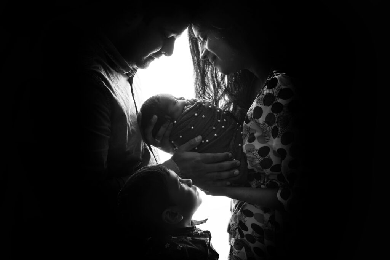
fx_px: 379
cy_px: 130
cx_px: 195
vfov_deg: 37.9
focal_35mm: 35
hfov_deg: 54.4
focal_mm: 35
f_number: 9
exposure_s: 1/160
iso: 125
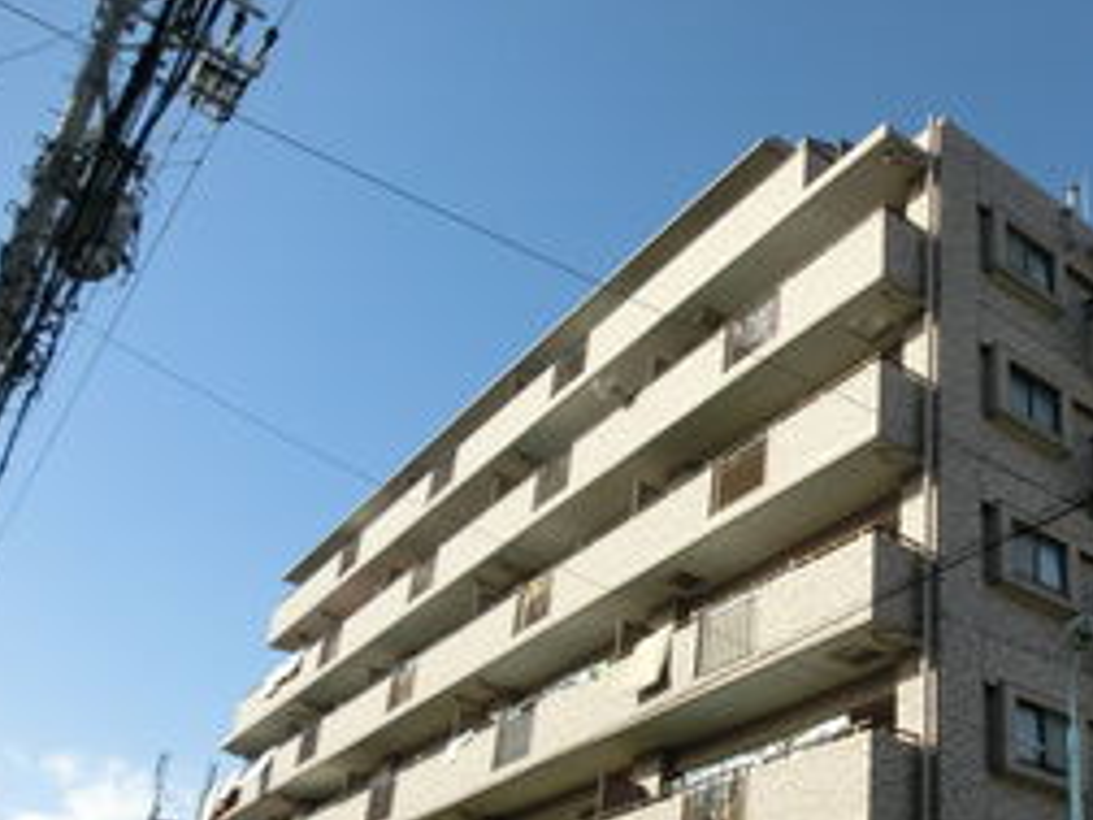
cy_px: 605
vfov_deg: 35.2
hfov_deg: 44.4
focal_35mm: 40
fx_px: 1263
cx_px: 880
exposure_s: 1/1000
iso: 80
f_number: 3
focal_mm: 4.24
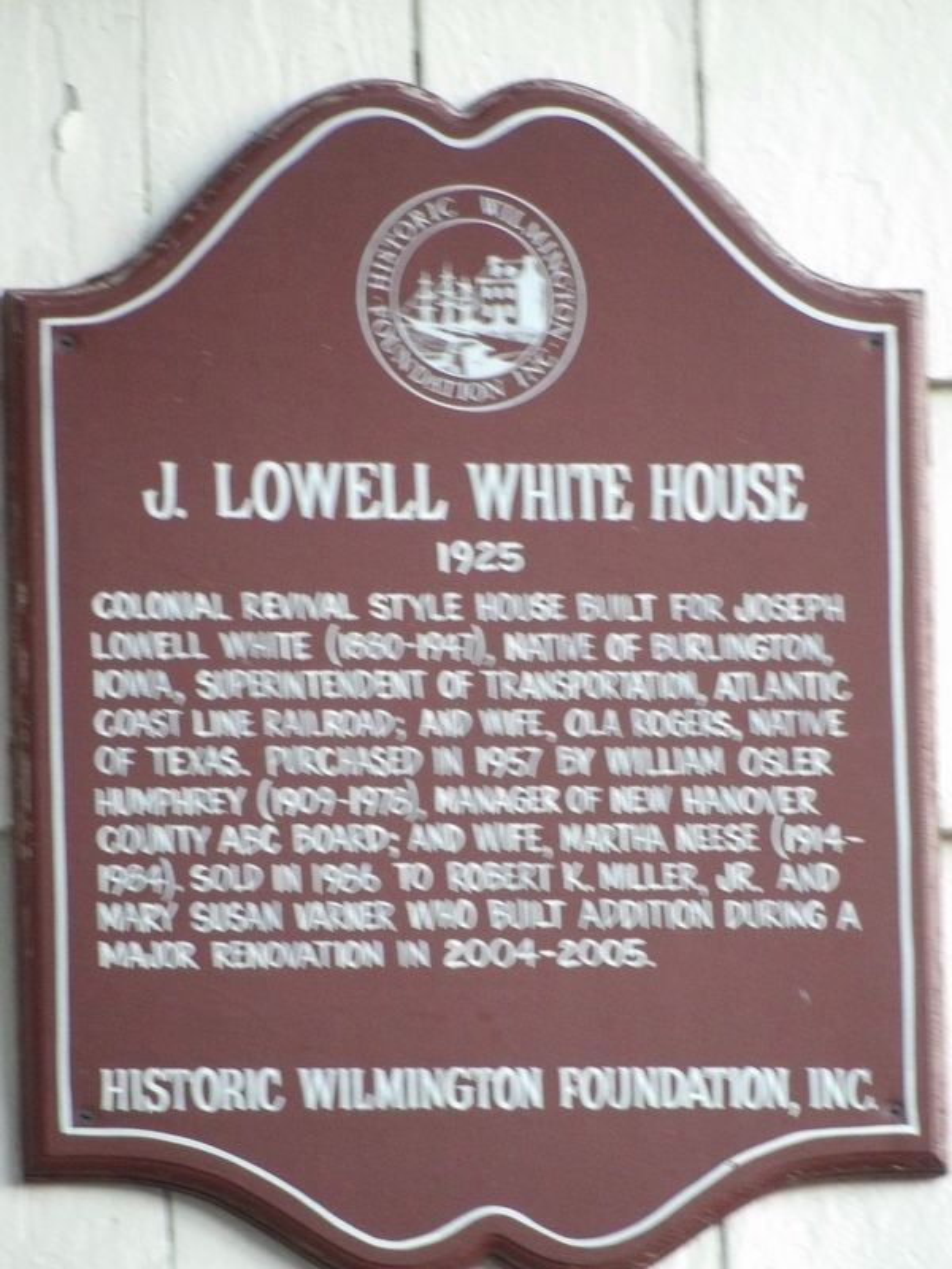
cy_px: 634
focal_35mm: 848
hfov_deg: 1.8
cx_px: 476
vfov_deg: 2.3
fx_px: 31095
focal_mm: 152.1
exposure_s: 1/35
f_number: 4.8
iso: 800
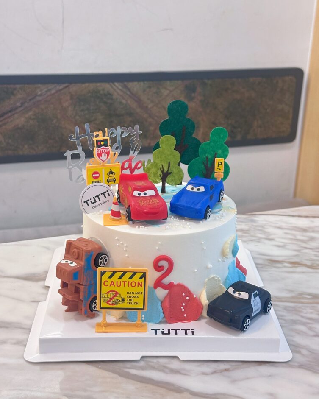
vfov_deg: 36.7
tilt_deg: -20.3
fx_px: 602
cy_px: 196
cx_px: 159
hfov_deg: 29.7
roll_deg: -2.0
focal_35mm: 51
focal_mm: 6.86
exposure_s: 1/33
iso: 200
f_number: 1.78
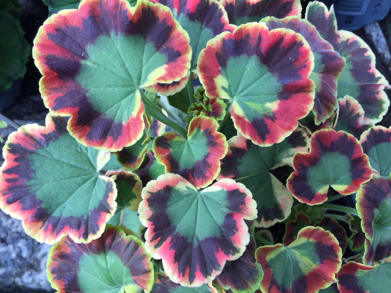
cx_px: 196
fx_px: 328
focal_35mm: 29
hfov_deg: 61.7
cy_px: 146
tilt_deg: -72.8
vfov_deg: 48.2
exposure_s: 1/105
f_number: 2.2
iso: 32
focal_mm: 4.15
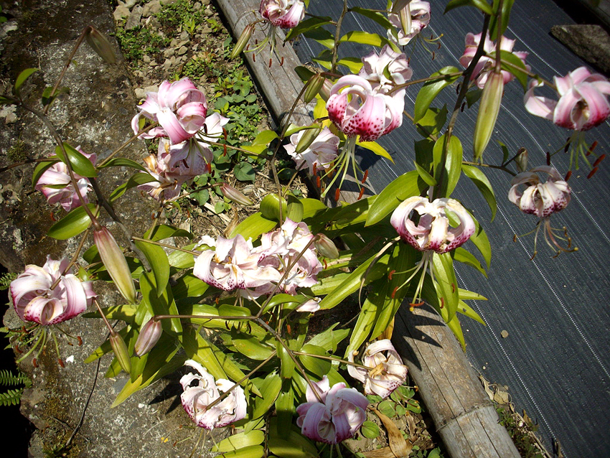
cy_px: 229
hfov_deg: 50.1
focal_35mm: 37
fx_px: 652
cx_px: 305
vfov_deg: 38.7
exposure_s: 1/500
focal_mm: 6.2
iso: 80
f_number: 5.6
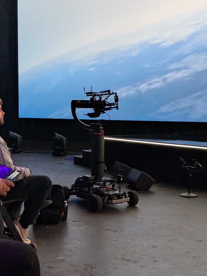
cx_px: 104
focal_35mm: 49
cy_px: 138
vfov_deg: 38.9
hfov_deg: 29.7
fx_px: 391
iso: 515
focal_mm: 4.53
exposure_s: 1/240
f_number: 1.7
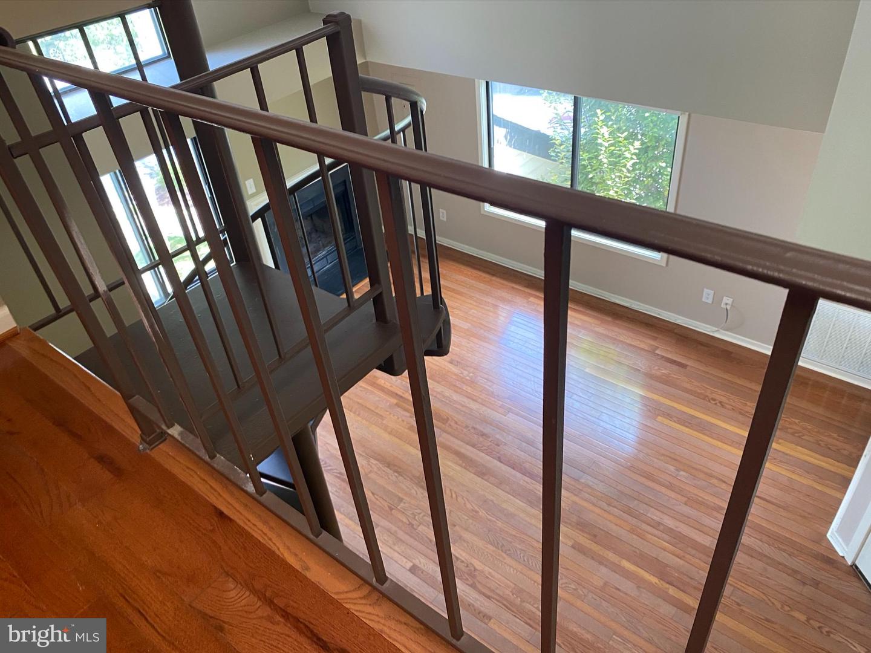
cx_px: 436
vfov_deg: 53.1
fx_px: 654
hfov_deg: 67.3
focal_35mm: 26
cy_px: 326
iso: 125
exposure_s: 1/60
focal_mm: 4.25
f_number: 1.8
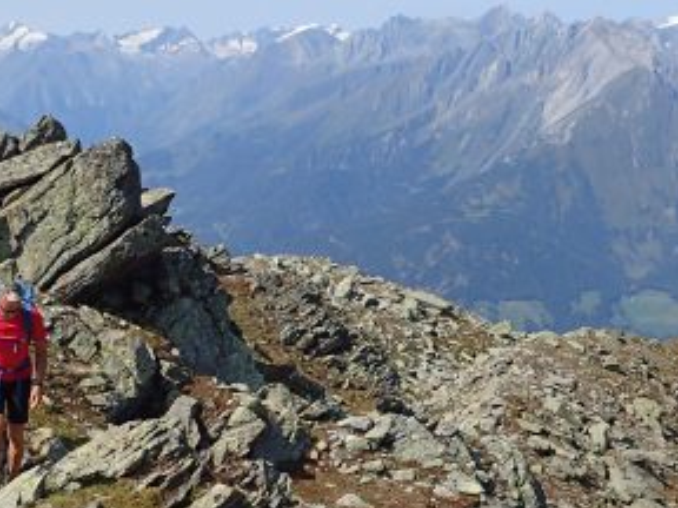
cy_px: 388
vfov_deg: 21.4
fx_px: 1332
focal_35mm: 68
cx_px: 235
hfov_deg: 28.4
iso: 250
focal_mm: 4.5
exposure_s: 1/500
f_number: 8
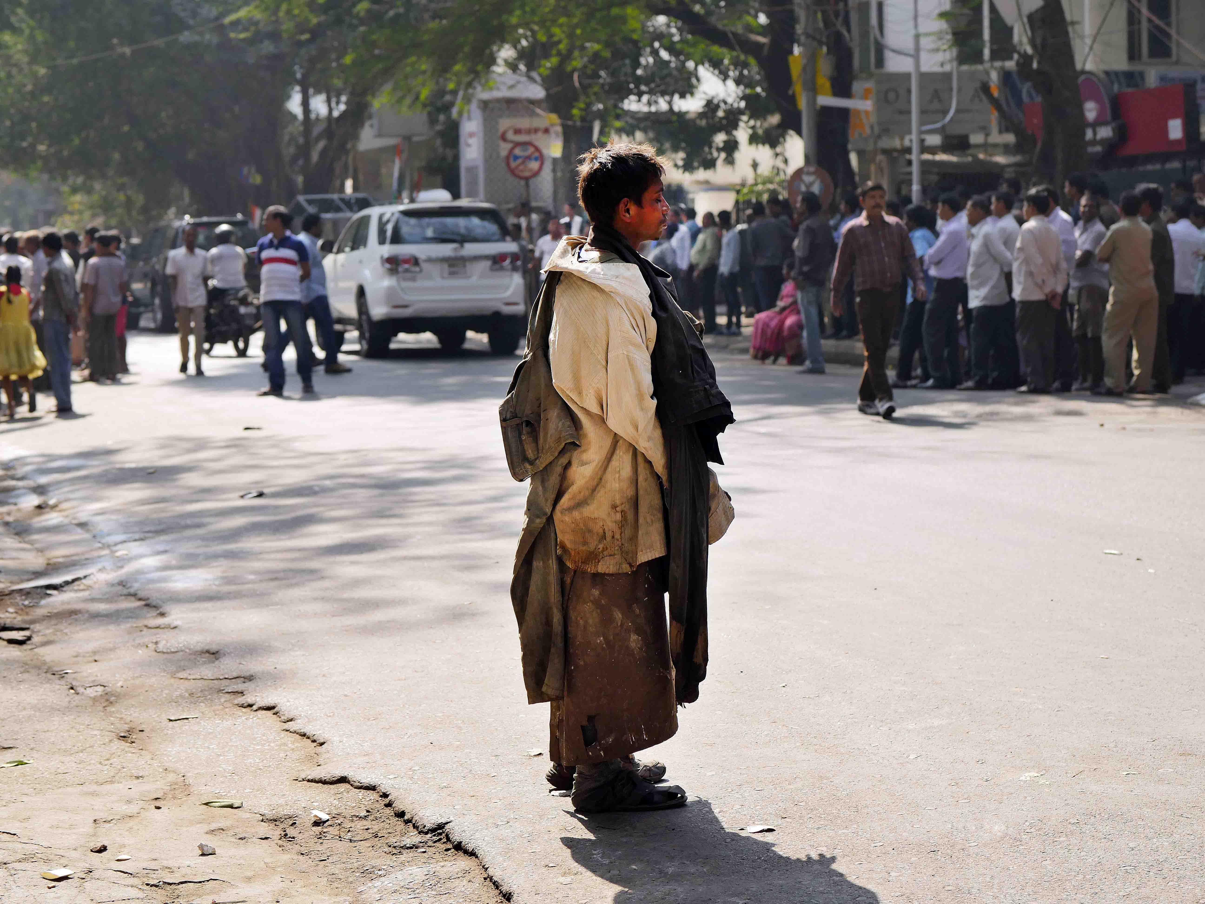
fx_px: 2994
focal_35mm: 86
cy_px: 452
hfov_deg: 22.8
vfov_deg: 17.2
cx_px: 602
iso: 400
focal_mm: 43
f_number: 3.2
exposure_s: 1/1300
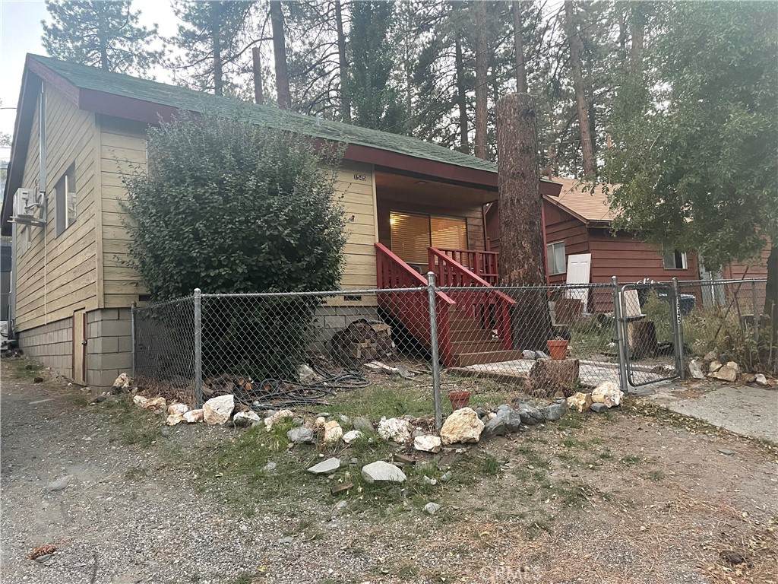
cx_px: 389
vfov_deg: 53.1
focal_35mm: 26
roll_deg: +2.8
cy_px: 292
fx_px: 584
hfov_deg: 67.3
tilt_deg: +5.1
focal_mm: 4.2
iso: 500
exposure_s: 1/42
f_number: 1.6
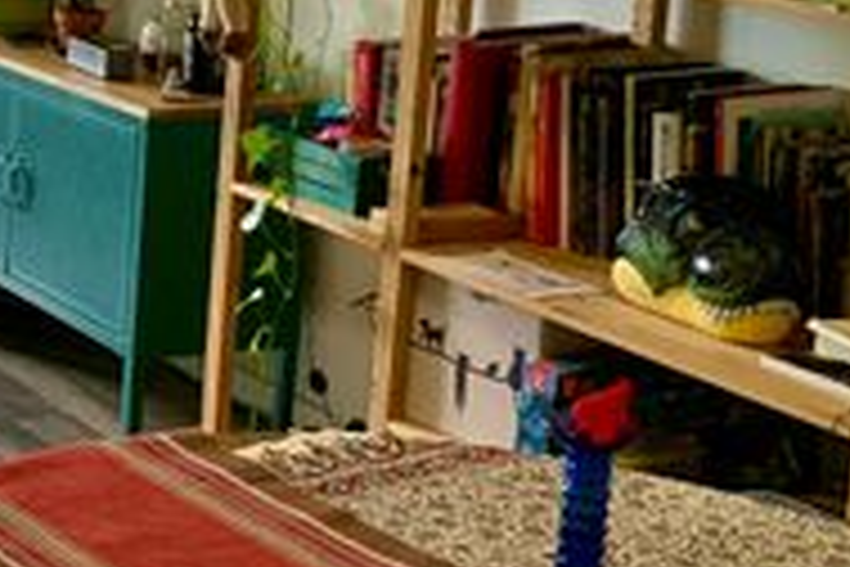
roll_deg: -0.3
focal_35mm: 86
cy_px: 68
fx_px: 2030
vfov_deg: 15.7
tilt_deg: -12.5
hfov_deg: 20.4
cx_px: -409
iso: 100
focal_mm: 4.25
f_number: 1.8
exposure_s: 1/60
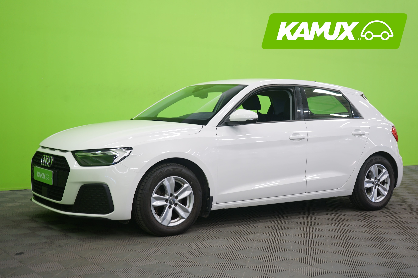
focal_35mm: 48
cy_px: 139
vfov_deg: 28.1
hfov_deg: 41.1
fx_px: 557
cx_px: 209
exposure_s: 1/8
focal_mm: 48
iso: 400
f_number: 5
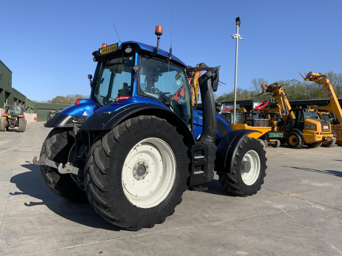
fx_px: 287
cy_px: 128
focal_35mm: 29
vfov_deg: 48.2
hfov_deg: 61.7
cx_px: 171
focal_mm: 3
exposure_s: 1/1534
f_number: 1.8
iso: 16
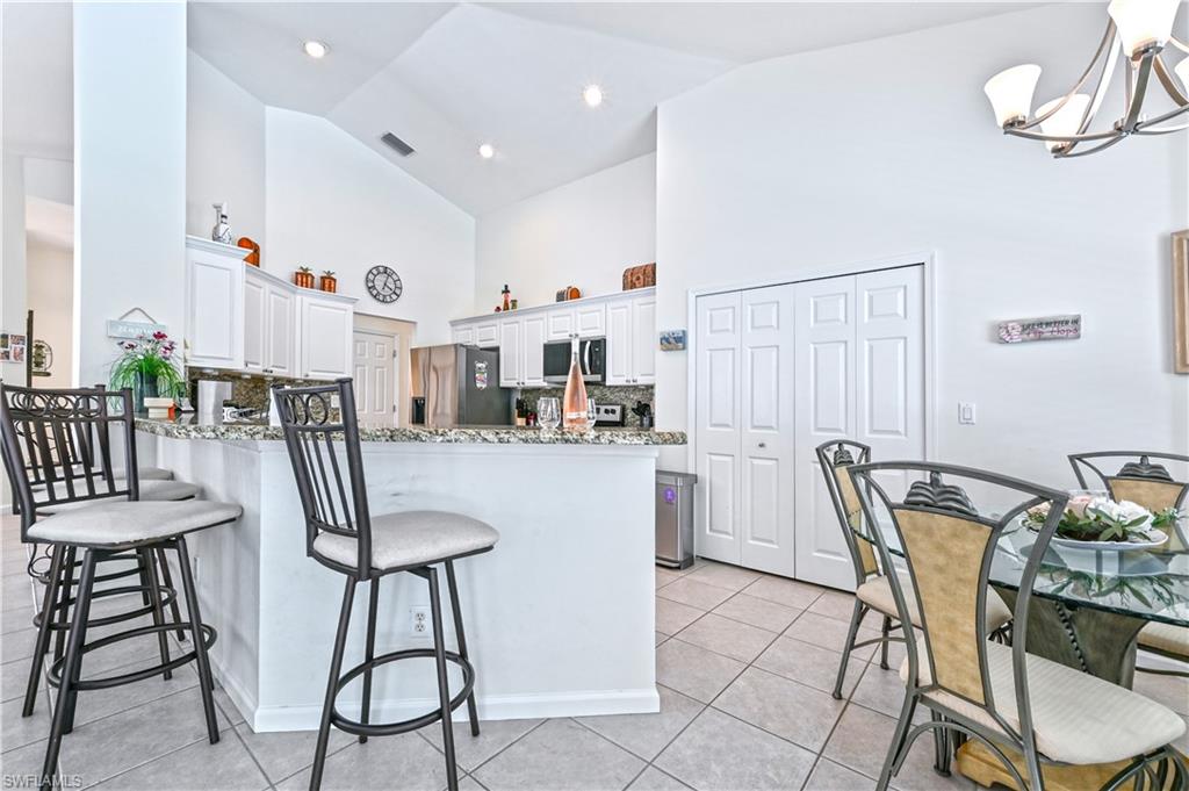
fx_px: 462
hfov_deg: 104.3
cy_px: 396
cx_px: 594
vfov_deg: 81.1
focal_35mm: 14
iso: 125
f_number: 11
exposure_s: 1/5
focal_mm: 14
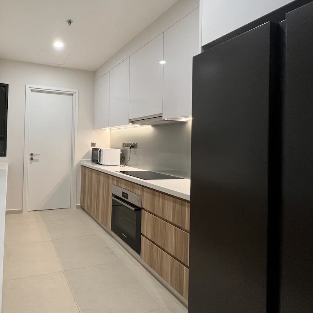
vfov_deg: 80.5
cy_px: 141
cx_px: 71
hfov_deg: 73.8
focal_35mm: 18
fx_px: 184
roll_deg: -0.9
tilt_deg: +0.6
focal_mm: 1.57
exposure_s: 1/100
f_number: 1.8
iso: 160
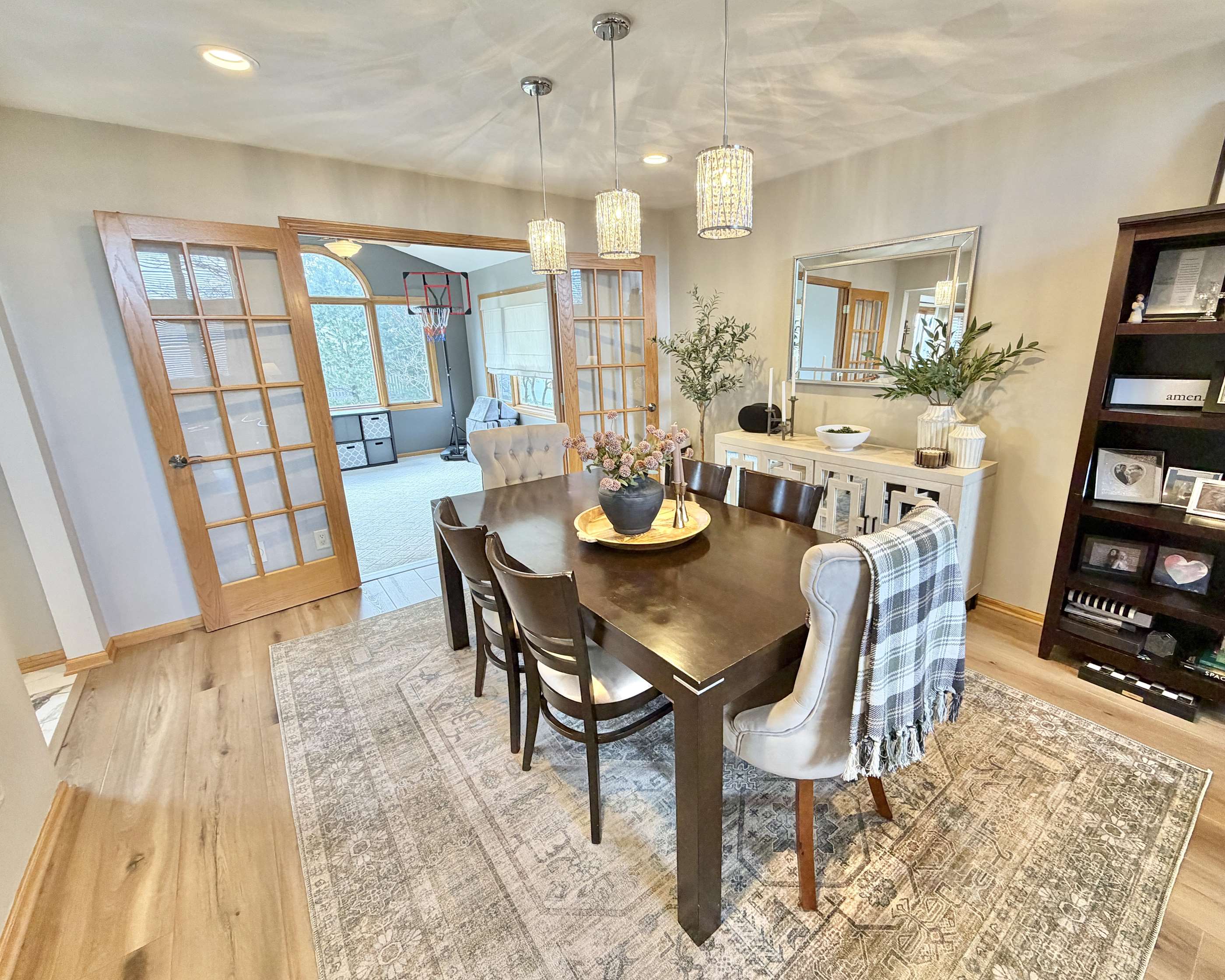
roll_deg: +2.0
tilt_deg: -15.1
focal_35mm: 15
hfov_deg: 96.6
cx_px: 658
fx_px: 544
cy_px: 483
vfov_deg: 84.0
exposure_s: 1/60
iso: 250
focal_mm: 2.22
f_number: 2.2
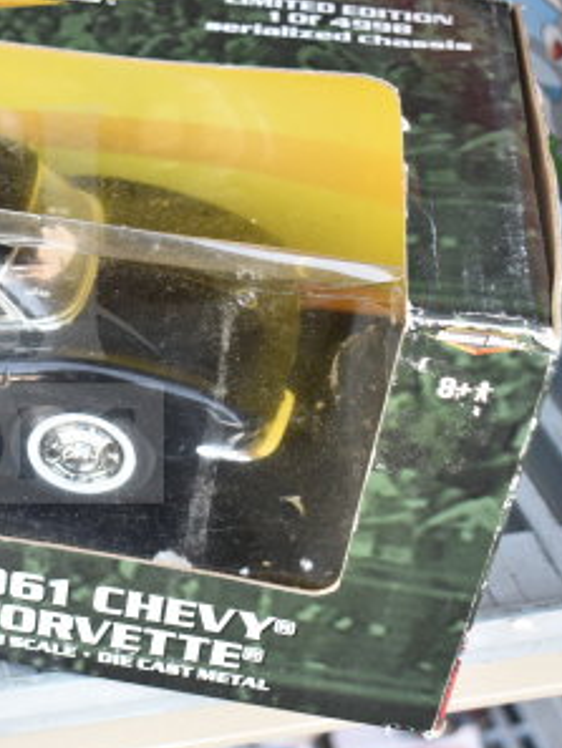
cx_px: -121
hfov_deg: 17.5
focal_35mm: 80
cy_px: 303
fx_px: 1730
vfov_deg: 24.4
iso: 200
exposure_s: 1/40
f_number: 4
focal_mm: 27
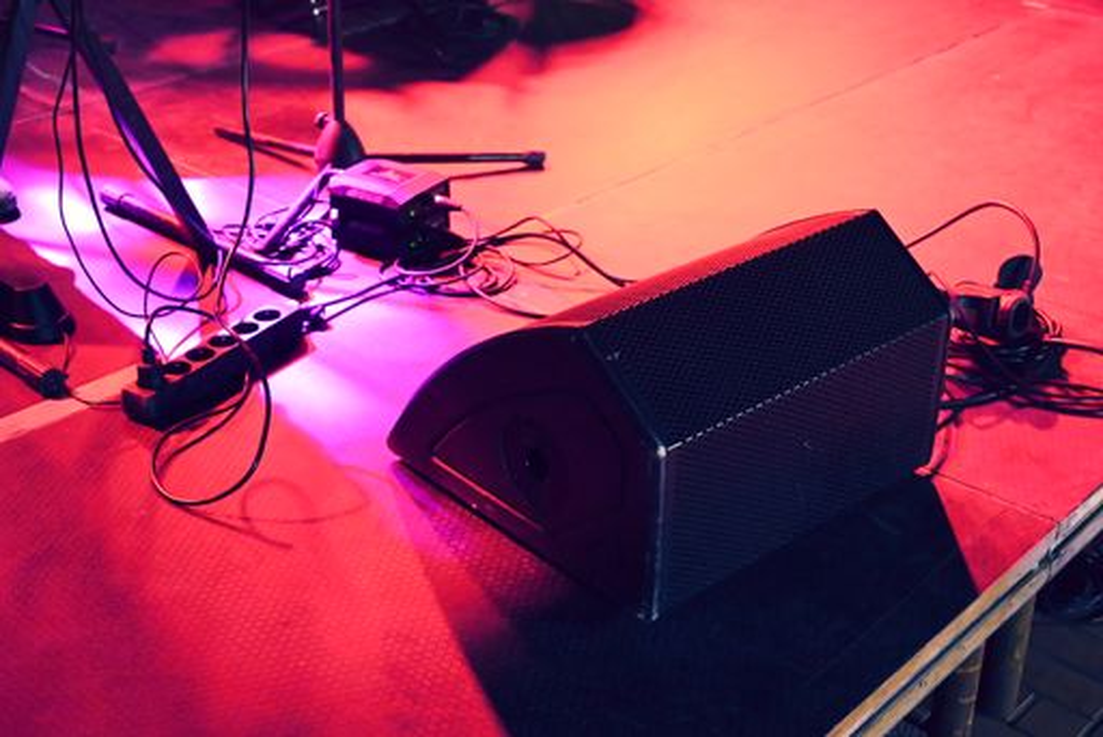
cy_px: 368
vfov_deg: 27.0
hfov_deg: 39.6
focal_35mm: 50
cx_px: 552
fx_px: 1533
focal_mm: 50
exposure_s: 1/200
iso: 16000
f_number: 6.3
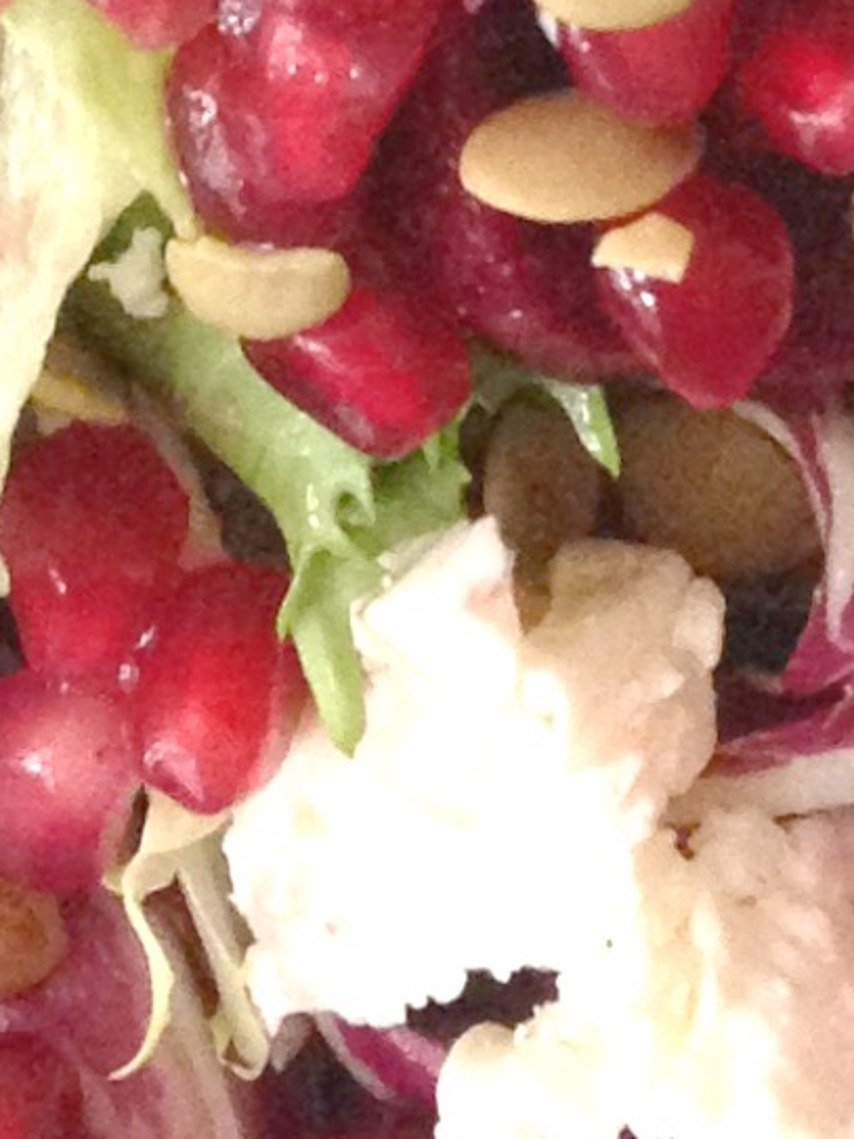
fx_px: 6252
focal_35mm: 190
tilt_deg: -80.8
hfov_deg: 7.8
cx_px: 141
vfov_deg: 10.1
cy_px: -604
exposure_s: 1/20
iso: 320
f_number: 2.4
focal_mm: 4.12
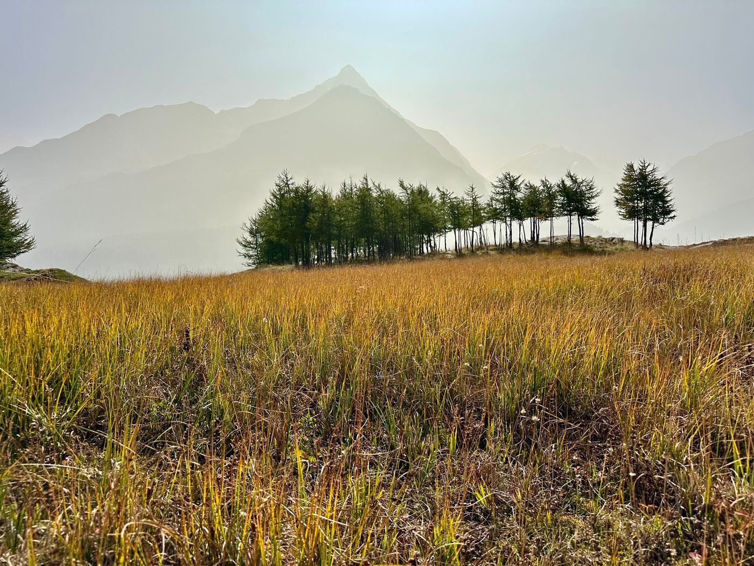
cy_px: 283
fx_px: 523
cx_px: 377
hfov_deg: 71.6
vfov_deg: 56.8
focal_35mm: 24
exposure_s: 1/13699
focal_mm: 6.86
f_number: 1.78
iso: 80
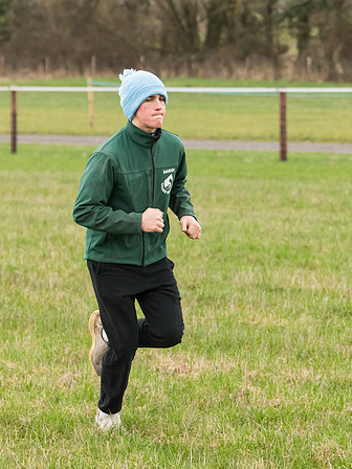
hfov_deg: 7.2
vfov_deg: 9.6
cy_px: 234
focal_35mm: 206
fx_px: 2793
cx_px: 118
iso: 800
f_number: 4
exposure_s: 1/1250
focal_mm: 95
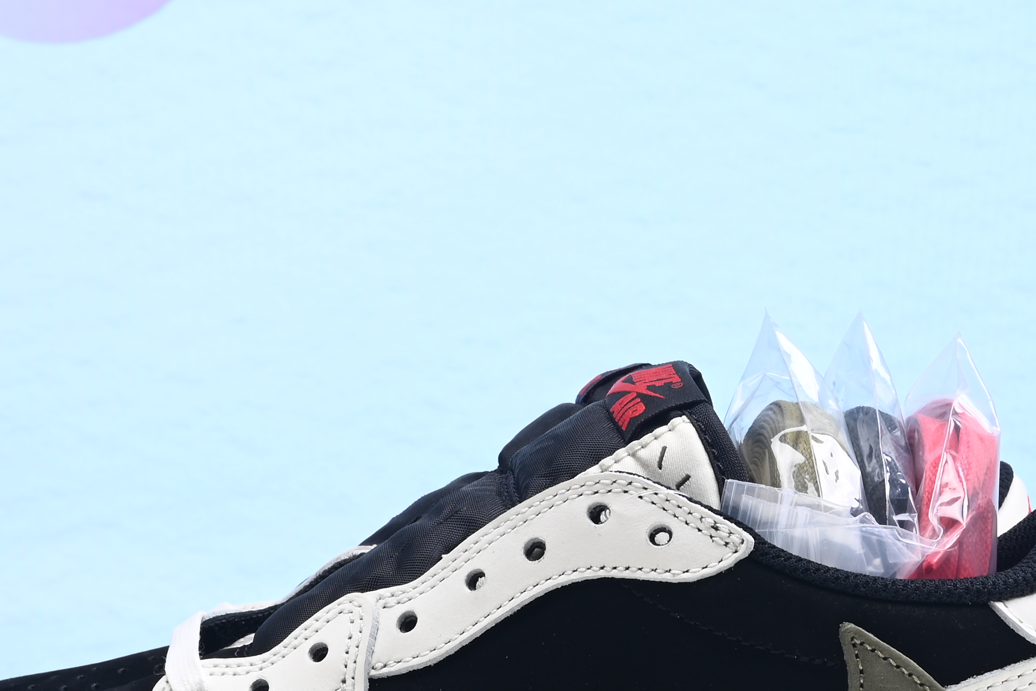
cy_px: 204
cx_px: 409
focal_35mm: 113
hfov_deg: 18.1
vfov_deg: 12.1
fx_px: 3253
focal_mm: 41
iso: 100
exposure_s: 1/2
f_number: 16
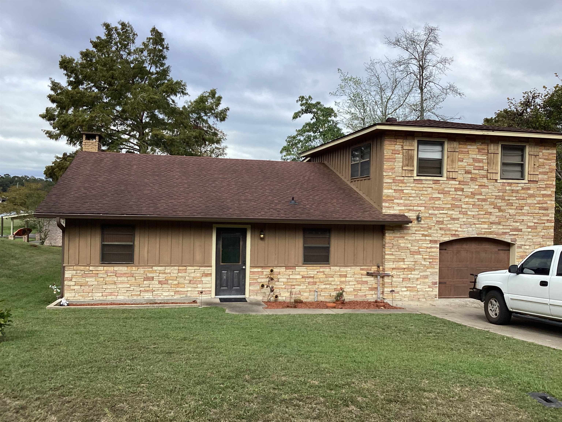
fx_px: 503
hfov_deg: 58.4
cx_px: 281
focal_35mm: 31
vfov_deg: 45.4
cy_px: 211
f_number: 2.4
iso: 25
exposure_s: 1/926
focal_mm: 3.3
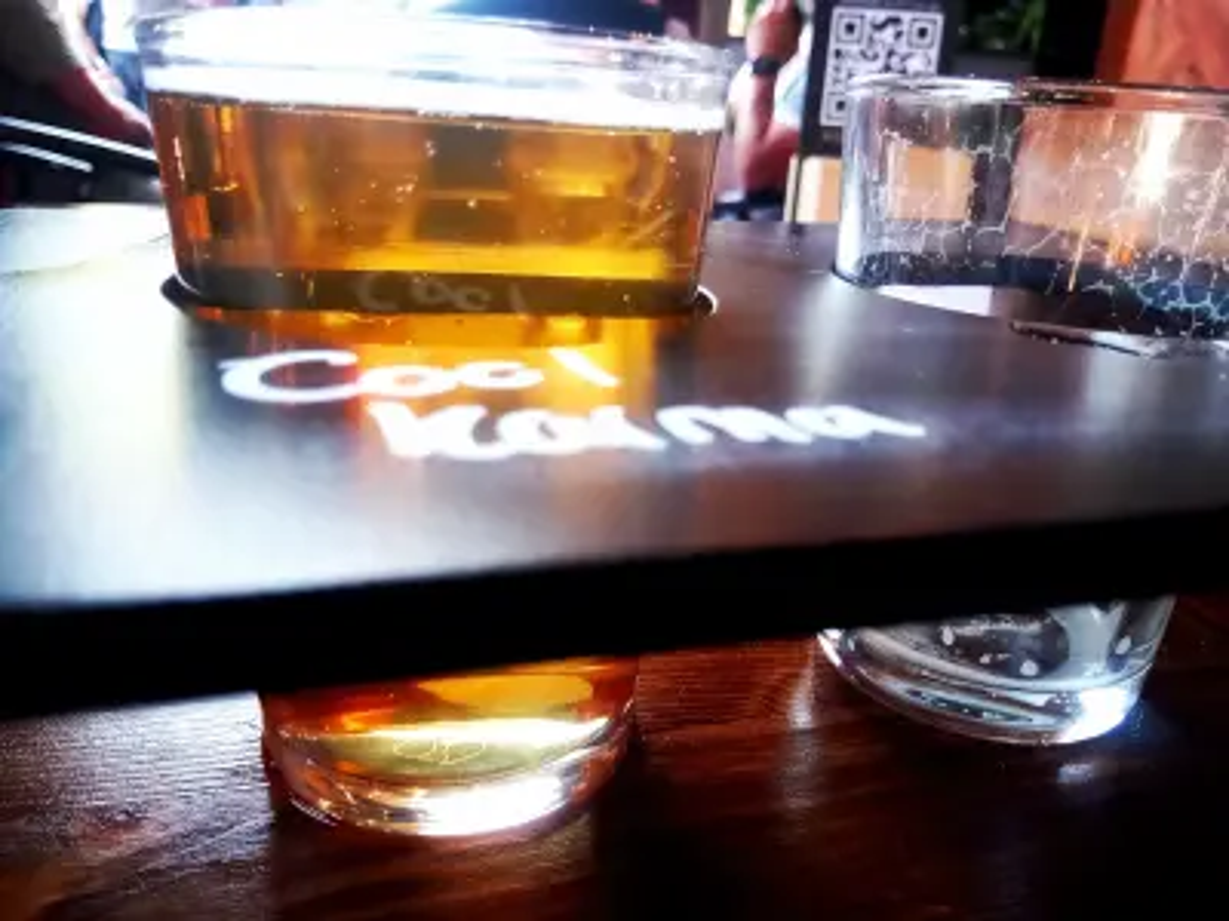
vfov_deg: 49.7
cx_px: 614
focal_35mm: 28
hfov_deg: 63.4
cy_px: 460
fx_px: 994
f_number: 2
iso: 187
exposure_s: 1/33.3
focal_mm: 3.54
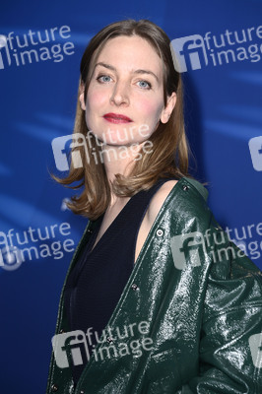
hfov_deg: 10.1
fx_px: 1476
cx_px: 131
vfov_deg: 15.2
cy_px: 197
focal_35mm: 135
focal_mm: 135
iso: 640
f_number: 6.3
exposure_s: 1/250
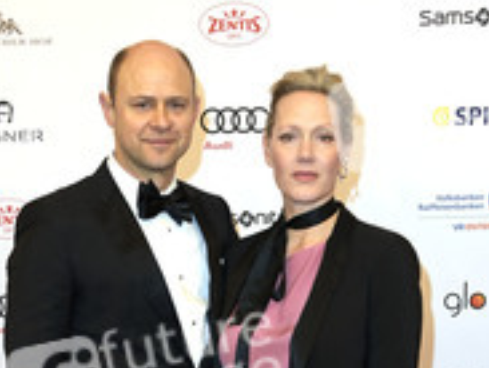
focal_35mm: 88
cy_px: 509
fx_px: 1246
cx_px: 222
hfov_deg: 22.2
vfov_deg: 15.8
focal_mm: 42
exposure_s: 1/250
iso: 400
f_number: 6.3
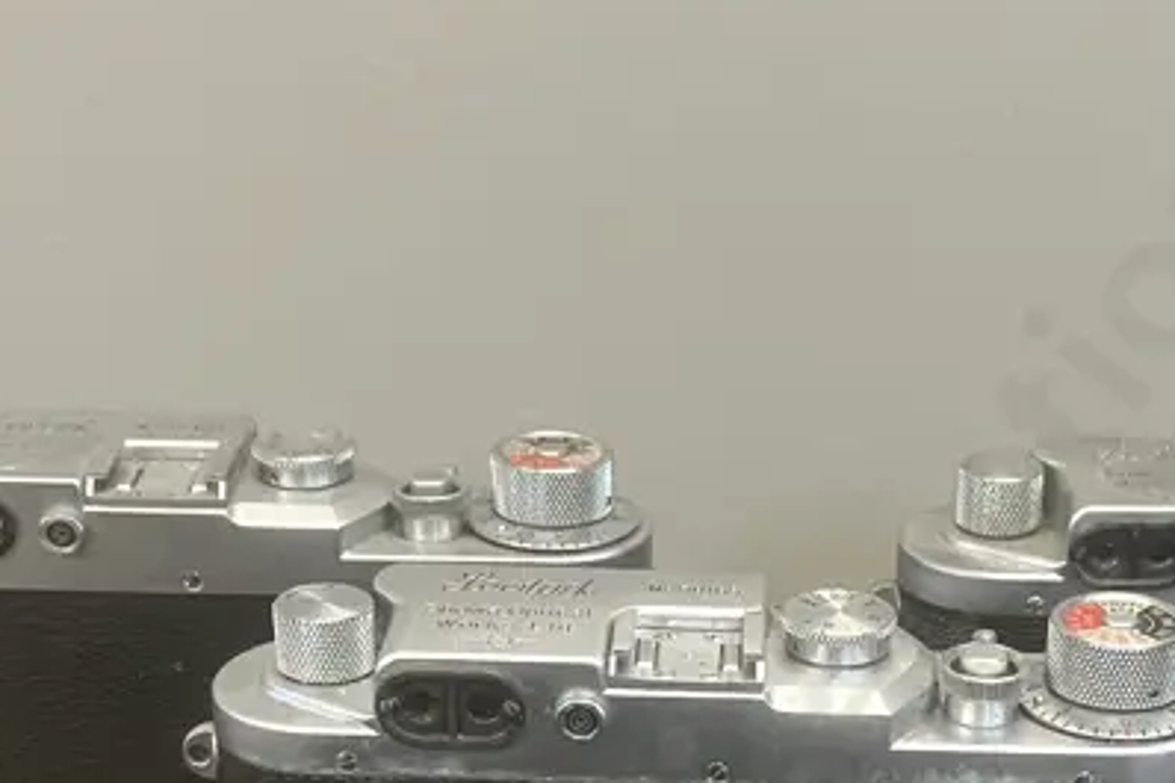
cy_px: 816
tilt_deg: -27.2
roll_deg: -1.3
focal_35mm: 75
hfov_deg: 26.9
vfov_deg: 17.7
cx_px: 771
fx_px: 2447
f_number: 1.8
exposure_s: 1/50
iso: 320
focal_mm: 3.99
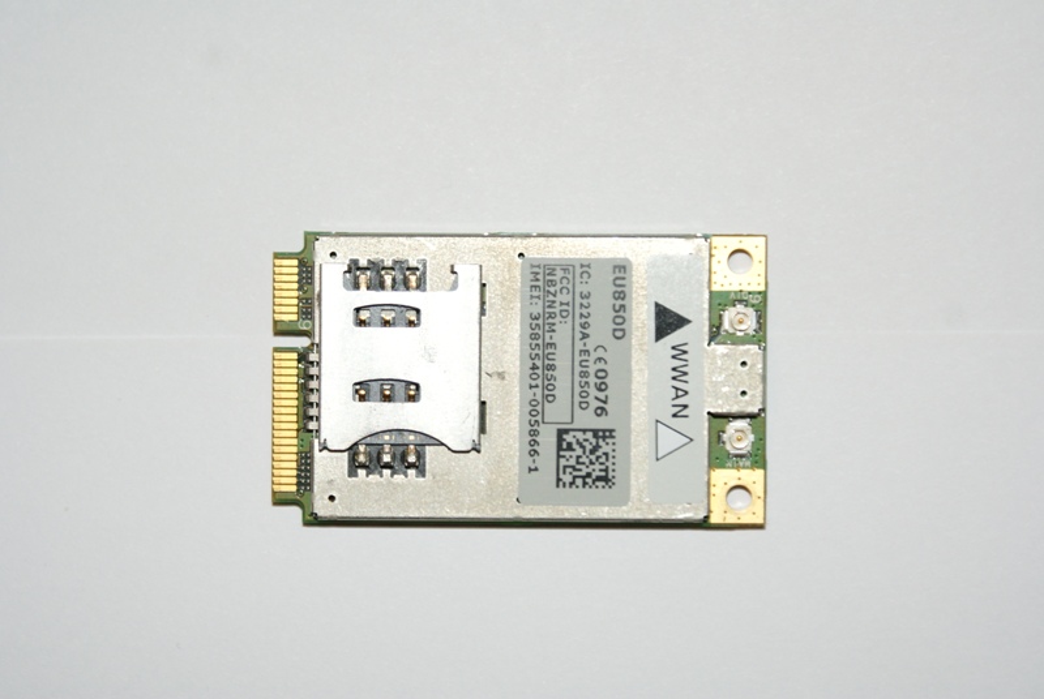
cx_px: 522
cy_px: 350
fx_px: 3049
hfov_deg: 19.4
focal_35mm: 105
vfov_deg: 13.1
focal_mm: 70
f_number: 5.6
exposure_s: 1/125
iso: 400
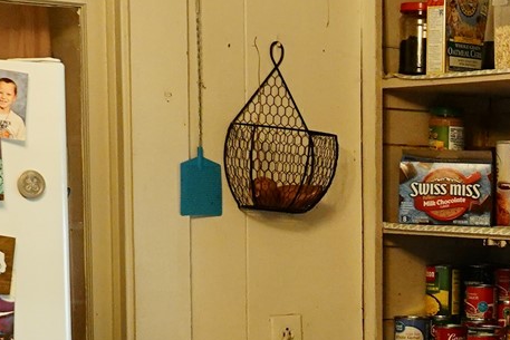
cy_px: 484
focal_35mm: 114
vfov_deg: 11.6
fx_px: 1615
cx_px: 560
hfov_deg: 17.3
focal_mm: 8.8
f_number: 2.4
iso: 400
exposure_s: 1/30
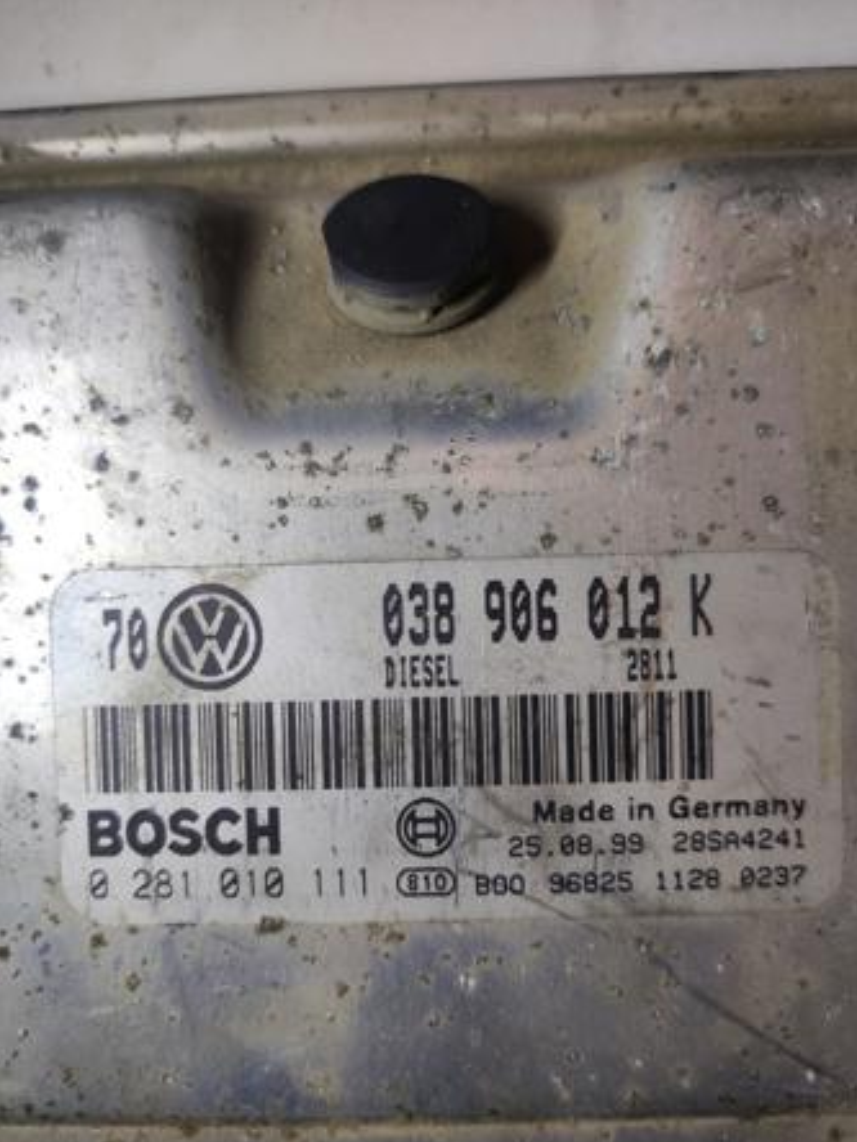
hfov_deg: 51.4
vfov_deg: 65.2
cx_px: 419
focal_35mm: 27
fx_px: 891
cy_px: 615
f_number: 1.79
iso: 50
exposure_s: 1/155
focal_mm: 4.7
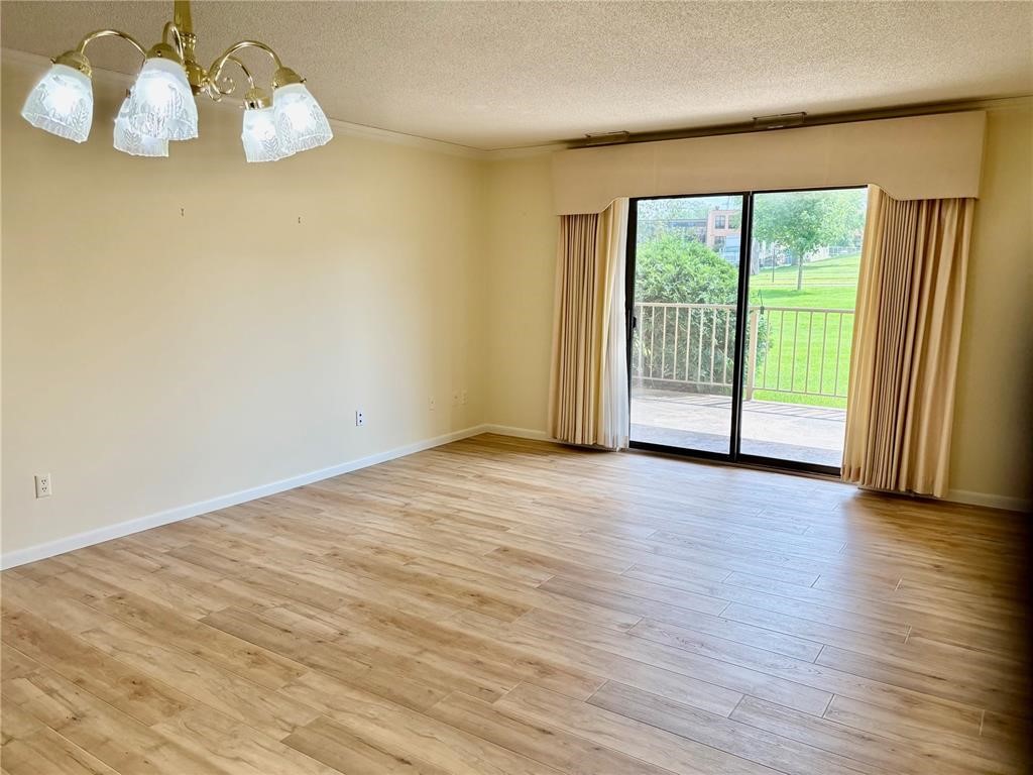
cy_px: 388
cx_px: 516
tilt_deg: -8.5
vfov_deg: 53.1
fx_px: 776
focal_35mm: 26
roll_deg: +0.0
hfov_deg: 67.3
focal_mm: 5.96
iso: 64
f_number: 1.6
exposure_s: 1/299
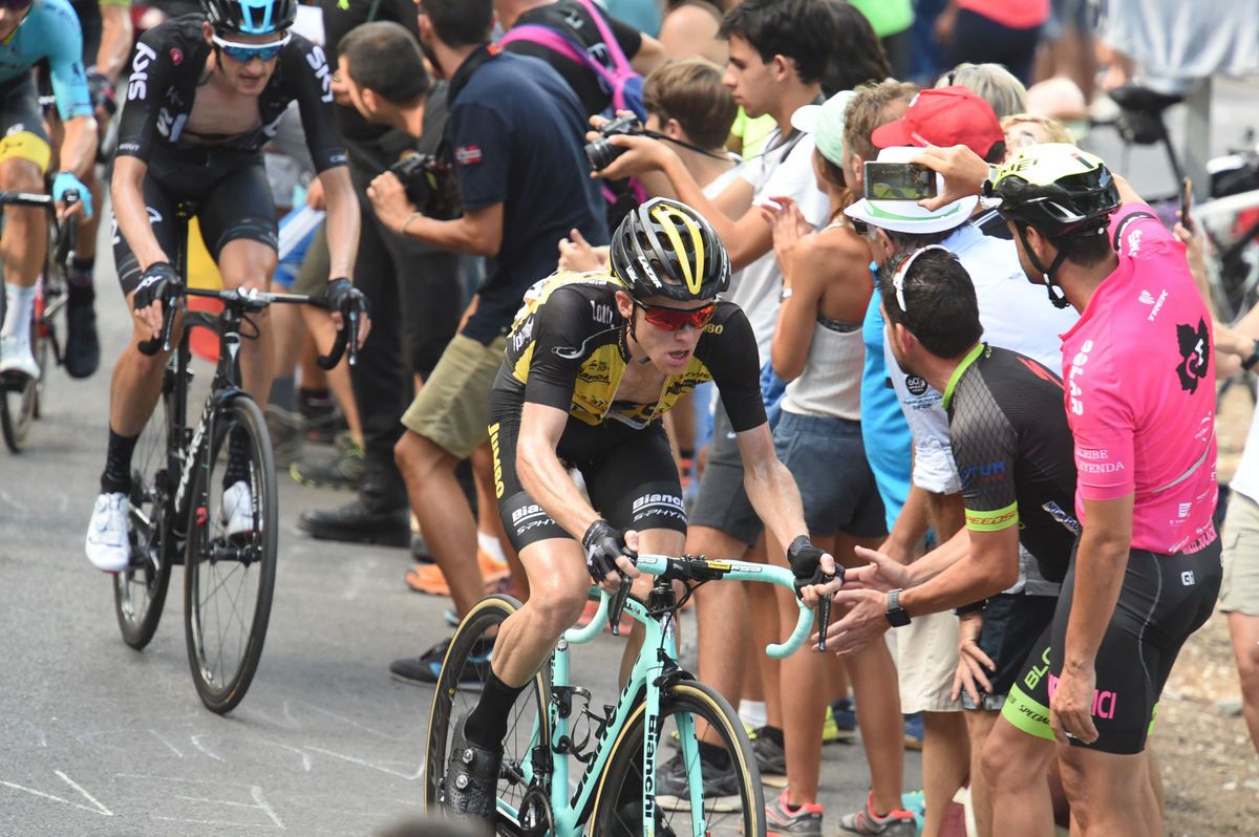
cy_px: 418
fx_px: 12579
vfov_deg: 3.8
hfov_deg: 5.7
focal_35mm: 360
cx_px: 630
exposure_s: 1/500
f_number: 7.1
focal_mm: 360
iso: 5000
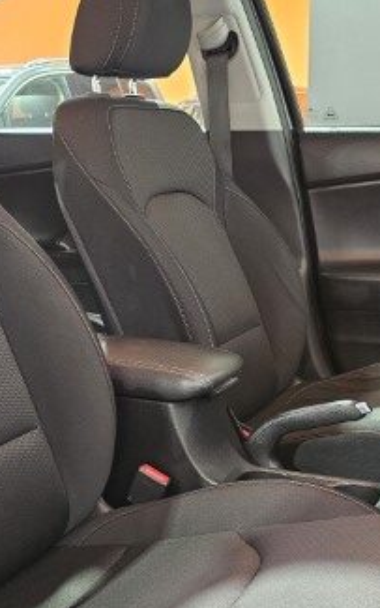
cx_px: 109
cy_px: 415
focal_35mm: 48
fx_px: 796
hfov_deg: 26.6
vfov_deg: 41.2
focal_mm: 6.3
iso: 500
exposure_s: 1/25
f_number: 1.7
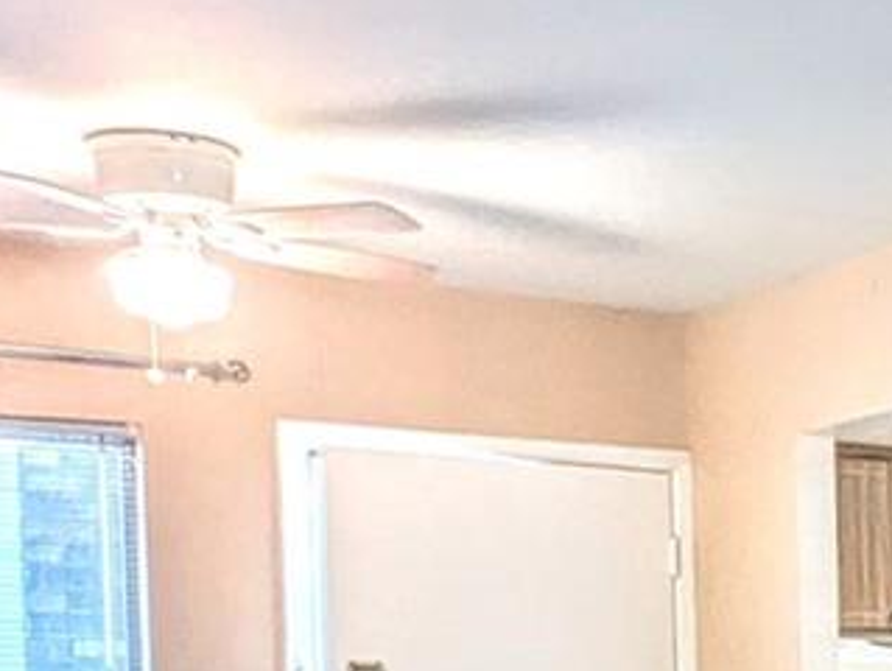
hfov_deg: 20.1
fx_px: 2064
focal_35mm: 80
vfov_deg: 17.6
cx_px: 1437
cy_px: 816
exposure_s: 1/94.1
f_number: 2.2
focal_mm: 2.35
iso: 240
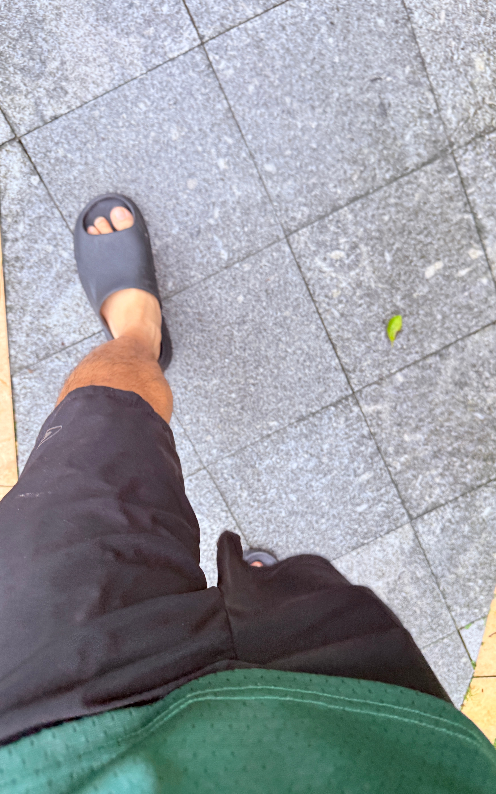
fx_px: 562
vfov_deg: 70.4
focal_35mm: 26
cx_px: 252
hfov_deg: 47.6
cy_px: 391
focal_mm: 6.76
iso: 100
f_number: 1.78
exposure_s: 1/121
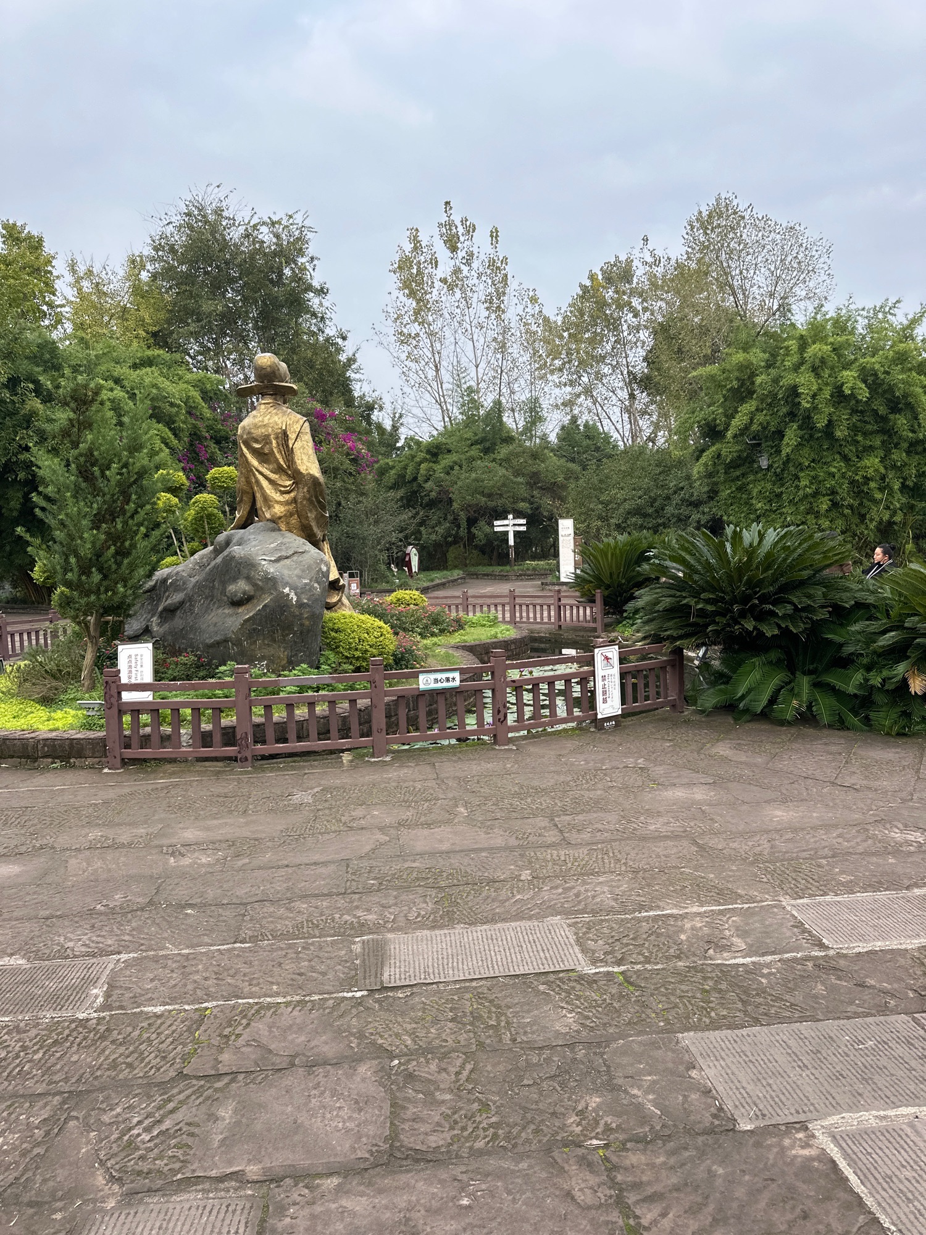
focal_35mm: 24
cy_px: 618
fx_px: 856
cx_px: 463
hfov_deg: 56.8
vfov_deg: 71.6
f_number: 1.78
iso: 80
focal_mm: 6.86
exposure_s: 1/555
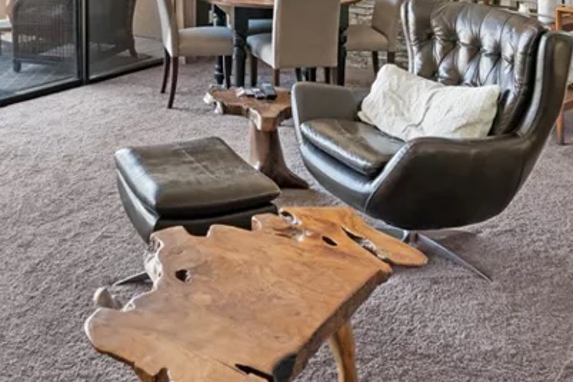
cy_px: -99
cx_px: 154
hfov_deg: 41.7
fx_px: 732
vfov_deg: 25.6
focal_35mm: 46
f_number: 8
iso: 400
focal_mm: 18
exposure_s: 1/30
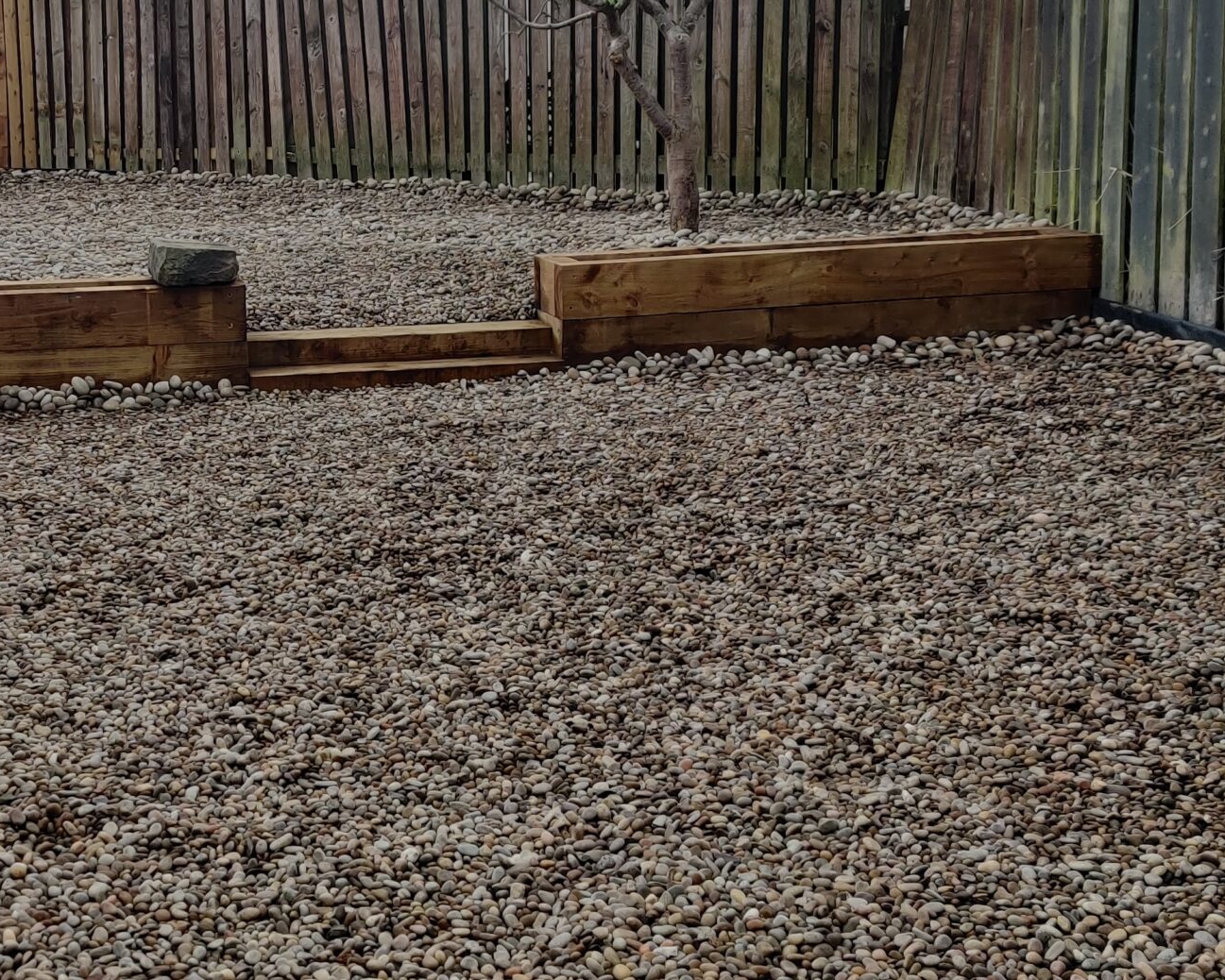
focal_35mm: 52
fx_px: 1886
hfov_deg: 35.2
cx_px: 312
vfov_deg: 29.1
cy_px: 406
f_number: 1.65
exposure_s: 1/239
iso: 100
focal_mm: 4.75
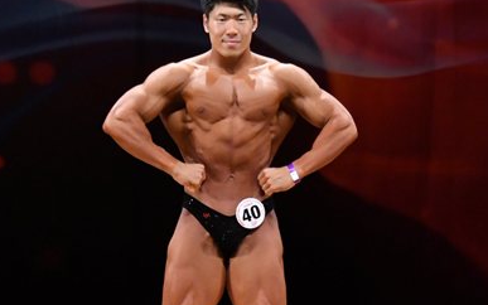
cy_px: 239
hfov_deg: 4.7
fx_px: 5893
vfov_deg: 3.0
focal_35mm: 443
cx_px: 218
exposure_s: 1/400
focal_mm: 145
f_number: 5.6
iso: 4000
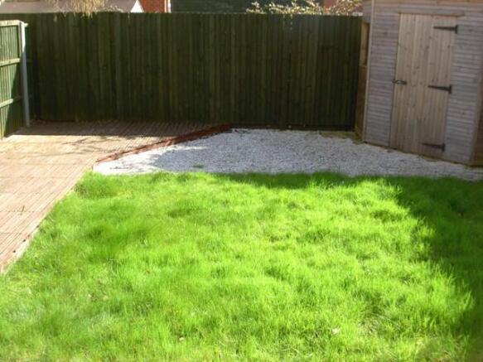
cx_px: 242
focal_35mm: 39
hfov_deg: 47.9
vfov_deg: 36.8
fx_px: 544
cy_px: 181
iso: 50
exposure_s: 1/100
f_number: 4.7
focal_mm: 8
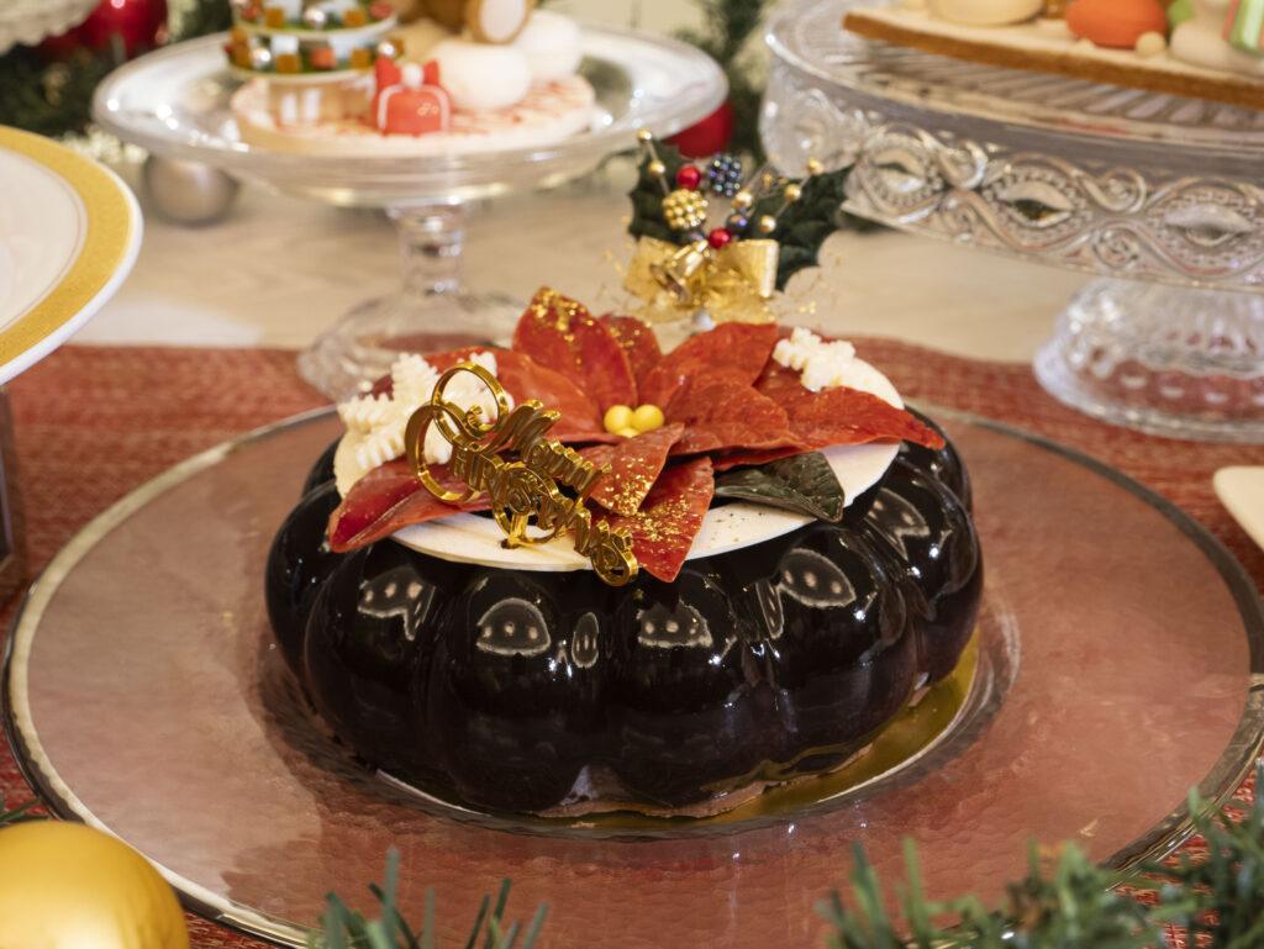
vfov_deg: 25.9
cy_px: 413
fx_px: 2065
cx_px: 632
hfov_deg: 34.0
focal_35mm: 57
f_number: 5.6
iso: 800
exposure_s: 1/20
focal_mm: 25
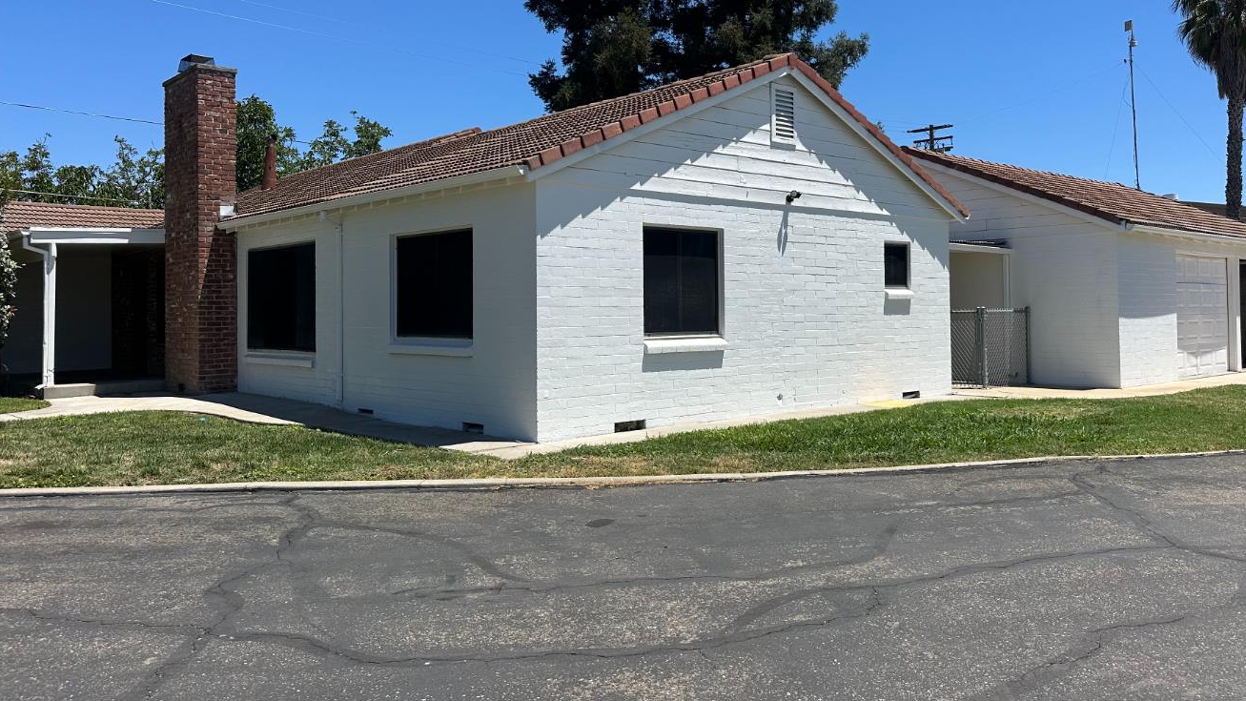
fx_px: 991
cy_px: 285
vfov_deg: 38.8
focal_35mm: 30
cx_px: 682
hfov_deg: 64.2
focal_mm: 6.86
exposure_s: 1/5848
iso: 80
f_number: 1.78
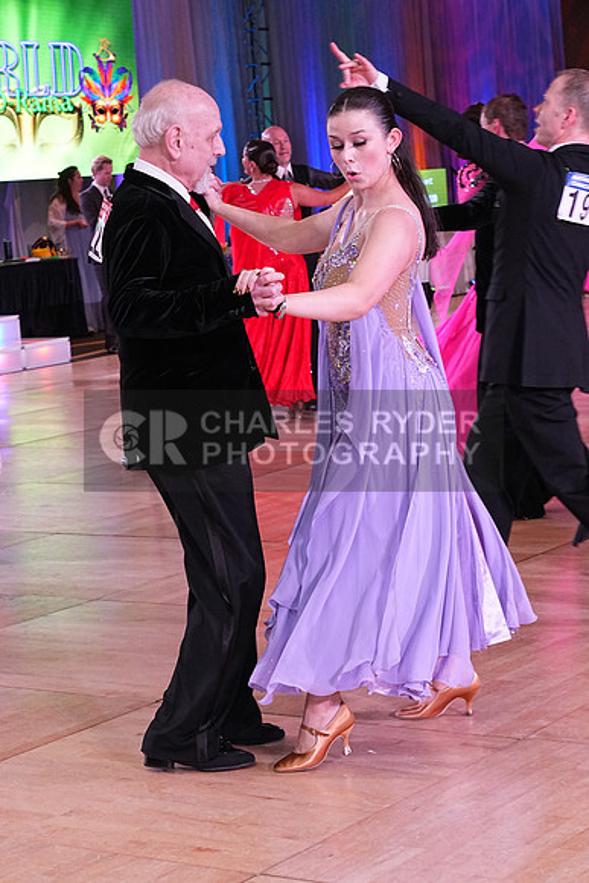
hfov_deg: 16.1
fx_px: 2085
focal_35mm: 85
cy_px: 442
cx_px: 294
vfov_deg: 23.9
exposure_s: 1/250
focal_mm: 57
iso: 2500
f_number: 7.1
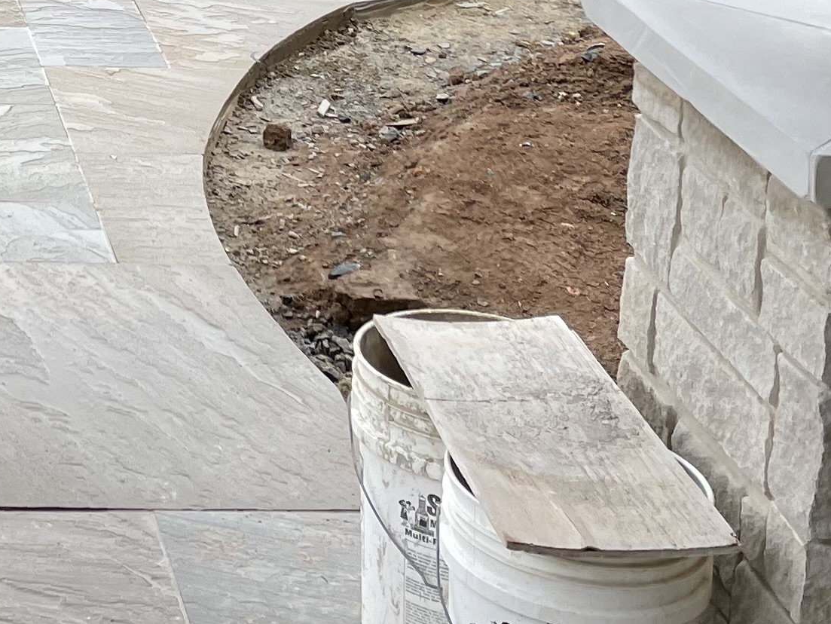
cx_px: -106
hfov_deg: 19.7
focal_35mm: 95
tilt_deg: -4.7
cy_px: -483
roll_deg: -1.5
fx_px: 2281
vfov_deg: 13.9
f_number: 1.6
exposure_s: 1/121
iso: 40
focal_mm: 4.2
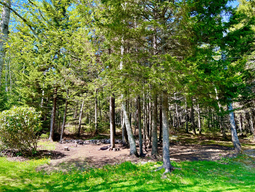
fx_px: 199
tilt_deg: +9.7
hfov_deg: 65.3
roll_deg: -0.5
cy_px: 94
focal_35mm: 27
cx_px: 126
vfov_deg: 51.4
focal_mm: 5.7
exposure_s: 1/521
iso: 50
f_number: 1.5
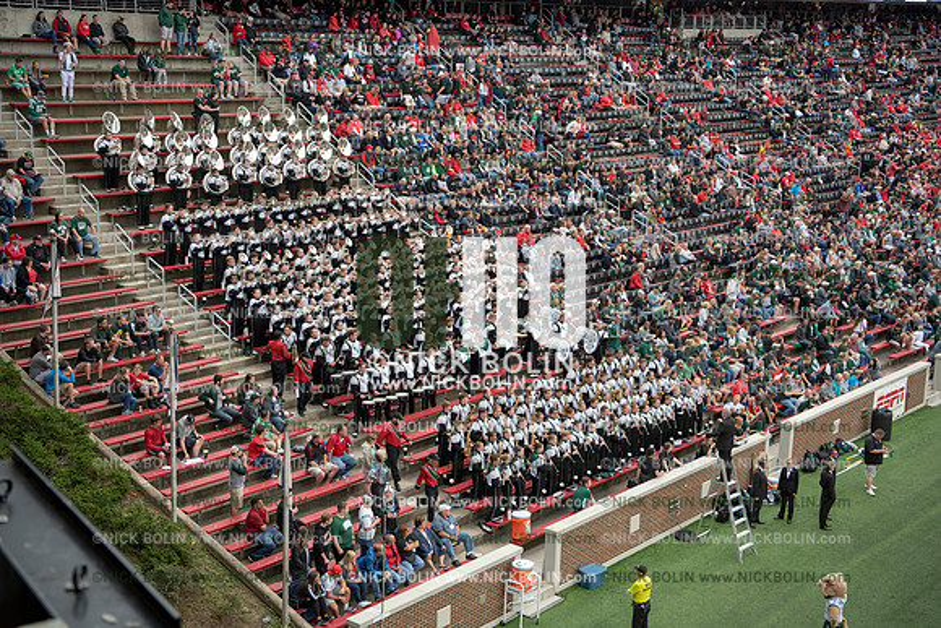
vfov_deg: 27.0
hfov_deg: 39.6
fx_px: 1307
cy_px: 314
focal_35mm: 50
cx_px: 470
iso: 250
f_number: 3.5
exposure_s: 1/400
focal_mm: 50
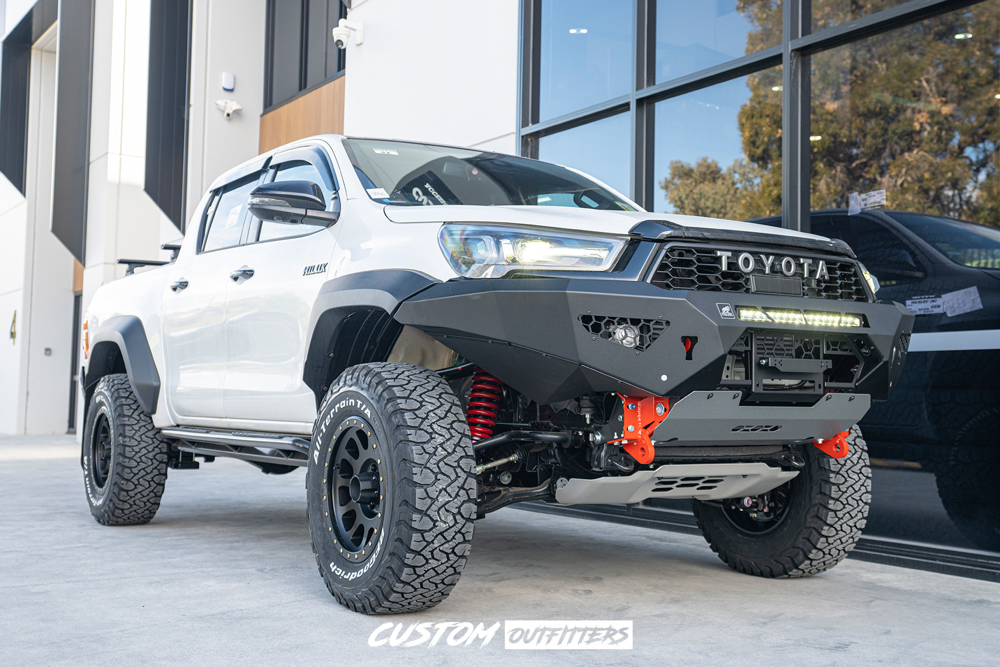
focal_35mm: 35
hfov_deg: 54.4
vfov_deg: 37.9
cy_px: 334
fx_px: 972
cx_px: 500
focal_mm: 35
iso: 125
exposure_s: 1/60
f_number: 4
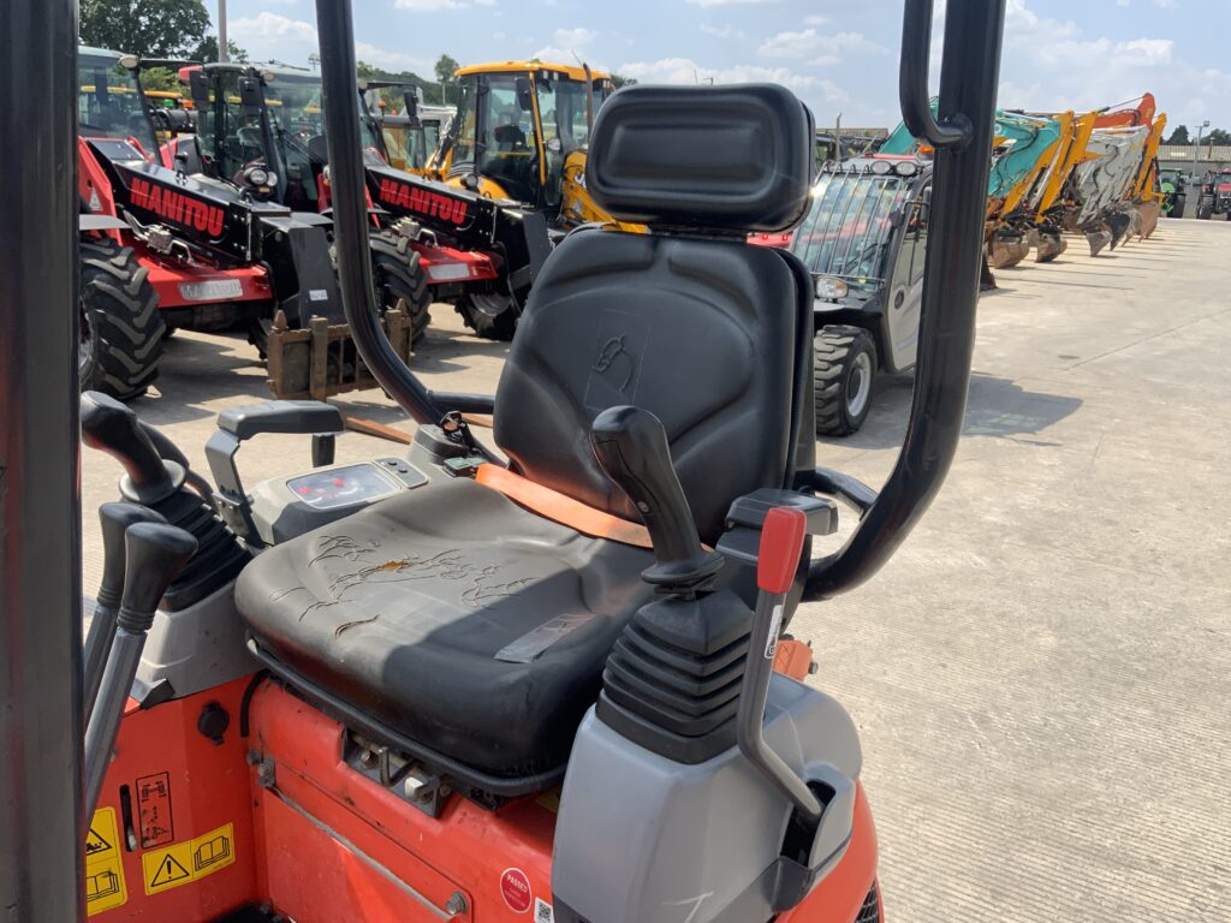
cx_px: 616
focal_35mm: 29
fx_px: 1031
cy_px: 462
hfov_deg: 61.7
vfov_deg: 48.2
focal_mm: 3
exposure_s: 1/1015
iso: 16
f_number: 1.8
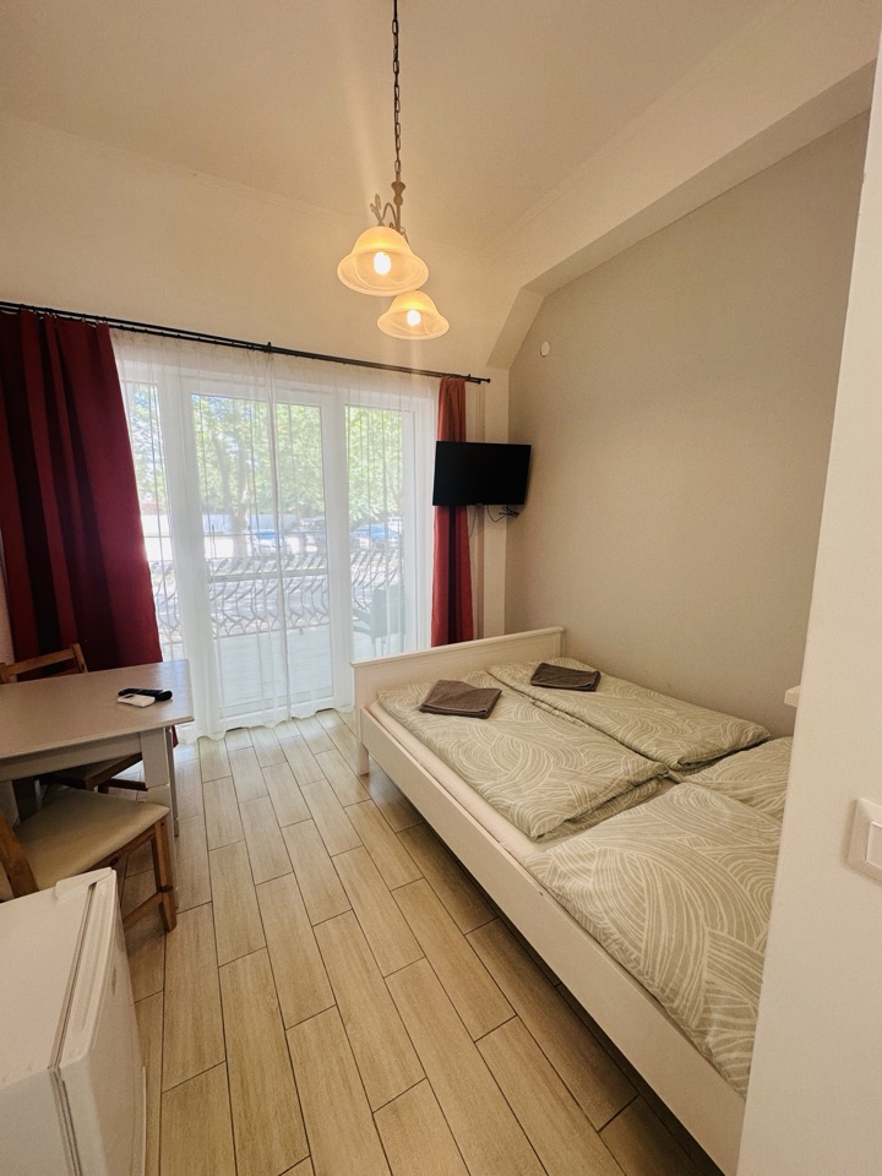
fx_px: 476
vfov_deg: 102.1
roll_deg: -0.1
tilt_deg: -9.0
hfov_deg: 85.7
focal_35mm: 14
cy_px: 588
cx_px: 441
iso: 100
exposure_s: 1/100
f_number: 2.2
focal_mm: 2.22
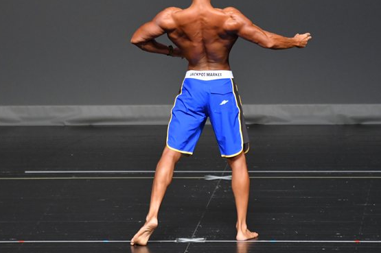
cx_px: 191
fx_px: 4652
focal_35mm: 440
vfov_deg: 3.1
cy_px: 93
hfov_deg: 4.7
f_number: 5.6
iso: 2500
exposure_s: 1/400
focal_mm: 210
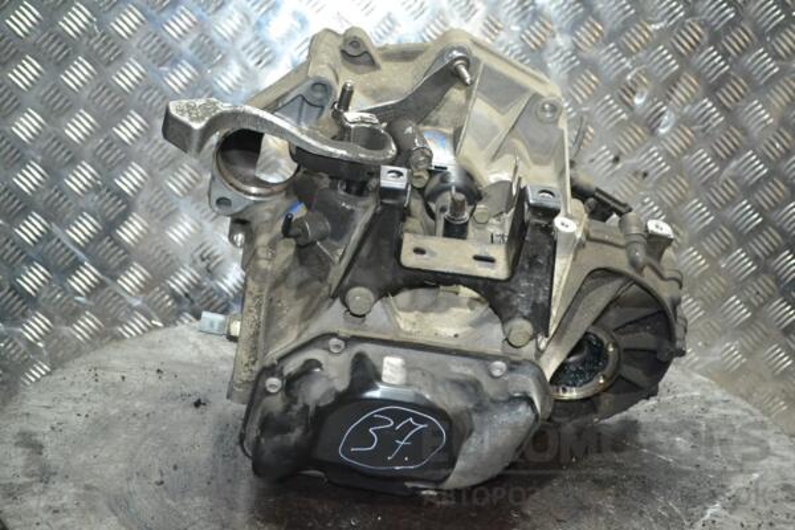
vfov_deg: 25.1
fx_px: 1192
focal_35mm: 54
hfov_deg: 36.9
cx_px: 398
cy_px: 265
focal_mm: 36
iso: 2800
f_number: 5
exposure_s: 1/60
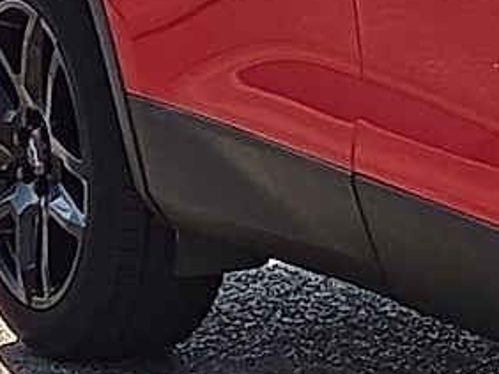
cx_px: 1170
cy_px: 58
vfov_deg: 5.9
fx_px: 3601
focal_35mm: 250
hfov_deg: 7.4
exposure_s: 1/2000
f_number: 1.8
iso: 25
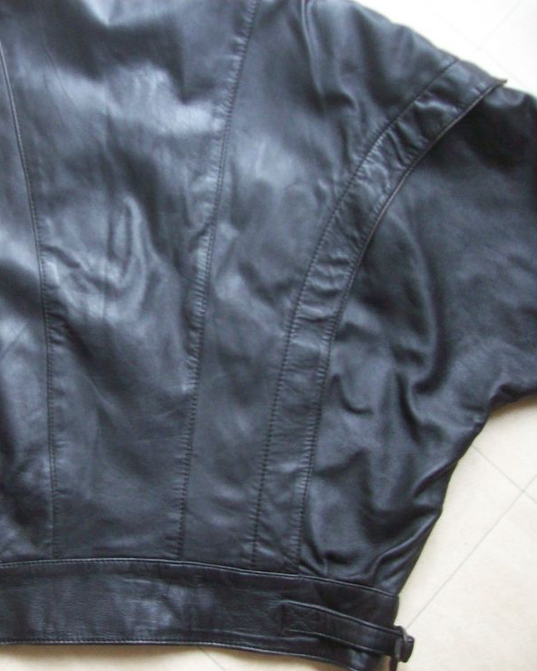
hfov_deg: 31.2
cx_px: 100
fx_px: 934
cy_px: 336
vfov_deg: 39.6
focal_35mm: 47
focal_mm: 6
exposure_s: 1/8
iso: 200
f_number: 2.7
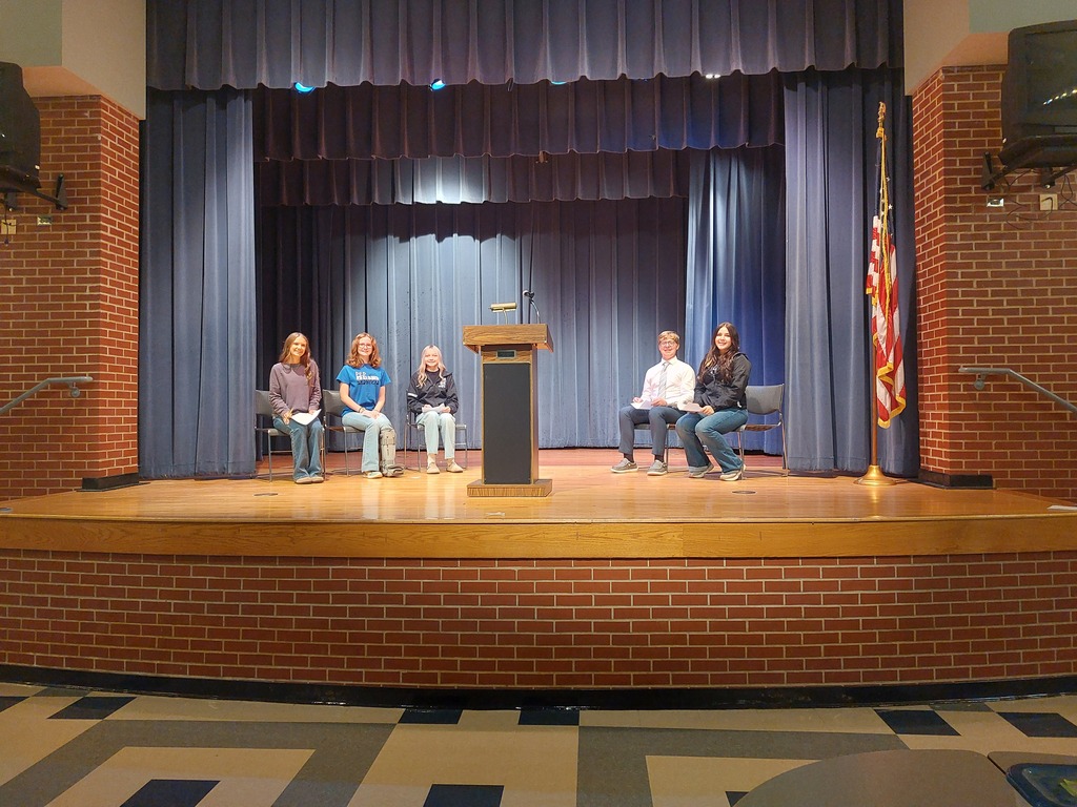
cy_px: 404
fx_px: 747
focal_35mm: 24
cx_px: 538
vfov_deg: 56.8
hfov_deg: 71.6
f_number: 1.8
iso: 320
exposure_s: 1/60
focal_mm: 5.23
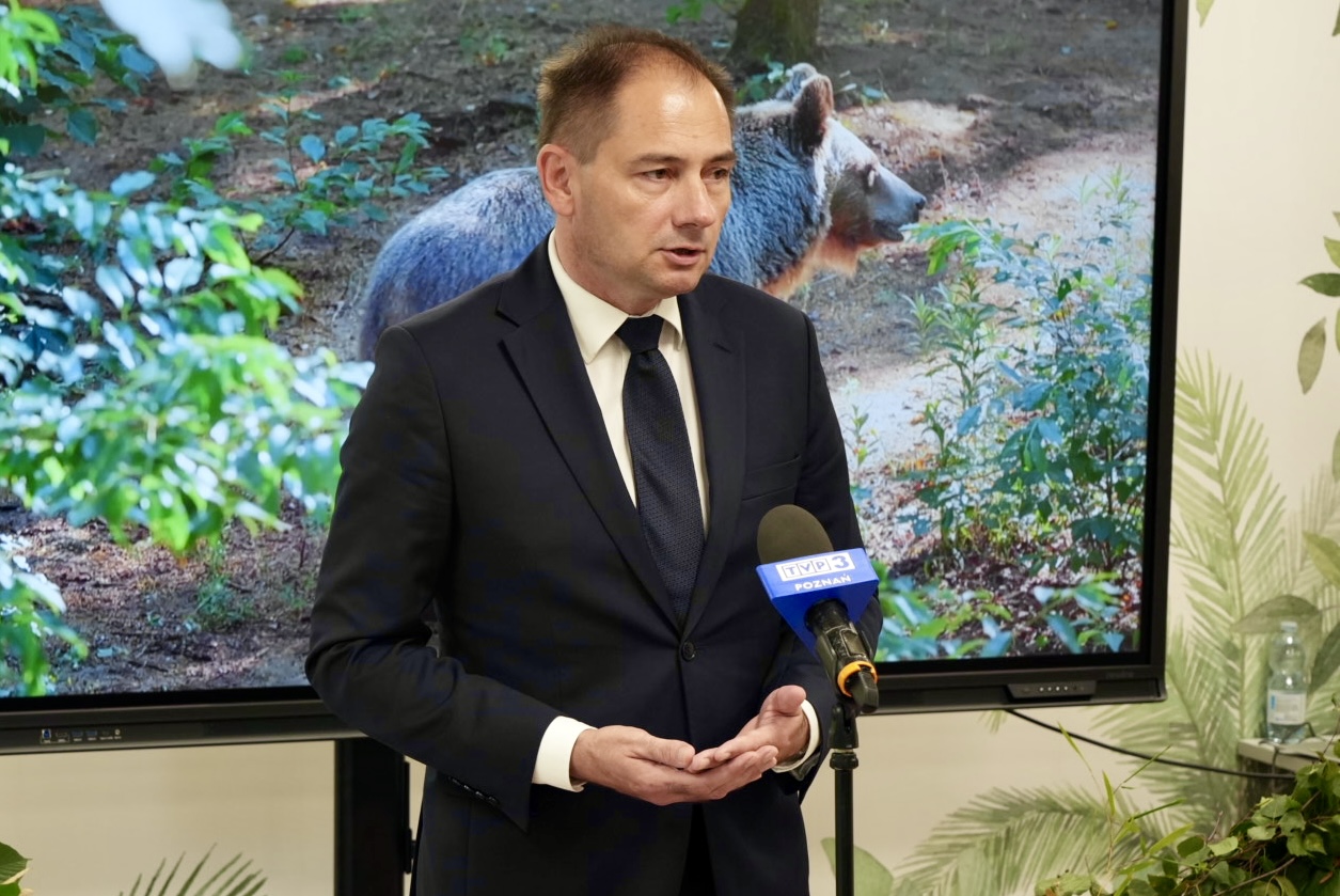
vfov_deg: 16.1
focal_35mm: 85
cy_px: 448
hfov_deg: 23.9
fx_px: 3166
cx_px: 670
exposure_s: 1/80
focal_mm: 85
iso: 1600
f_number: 9
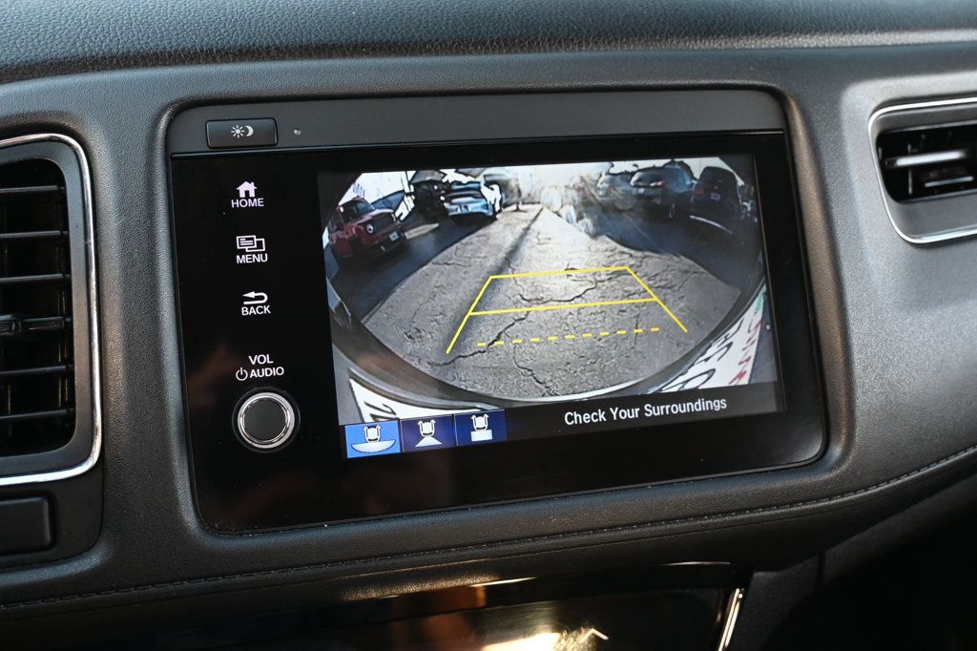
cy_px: 326
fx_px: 875
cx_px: 488
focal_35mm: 32
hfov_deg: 58.4
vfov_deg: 40.8
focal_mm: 21.5
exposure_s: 1/125
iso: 900
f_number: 4
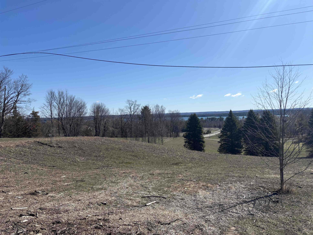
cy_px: 118
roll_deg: +2.3
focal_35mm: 26
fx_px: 235
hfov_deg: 67.3
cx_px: 156
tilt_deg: -0.7
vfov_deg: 53.1
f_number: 1.6
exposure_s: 1/5618
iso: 50
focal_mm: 5.96
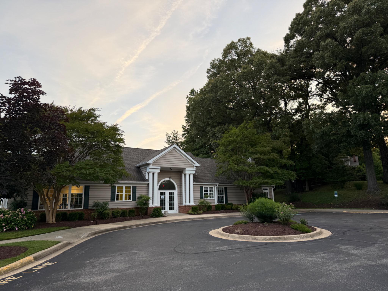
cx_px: 194
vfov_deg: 56.8
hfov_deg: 71.6
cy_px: 146
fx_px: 269
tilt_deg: +12.4
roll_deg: +1.8
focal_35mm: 24
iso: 64
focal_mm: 6.76
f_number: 1.78
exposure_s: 1/249
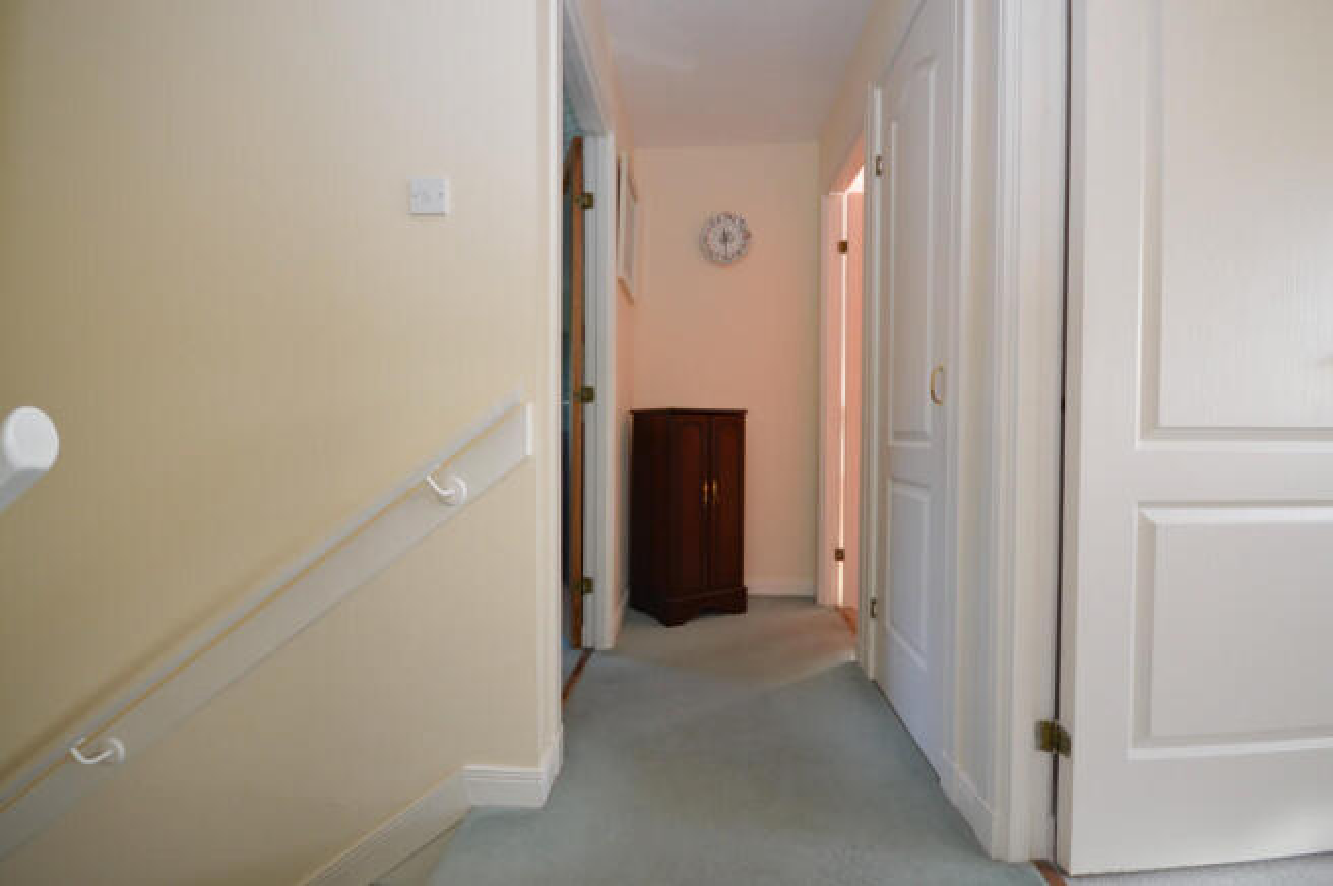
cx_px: 666
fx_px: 555
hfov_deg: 100.4
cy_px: 443
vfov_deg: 77.2
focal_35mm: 15
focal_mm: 10
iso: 640
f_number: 4
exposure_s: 1/60
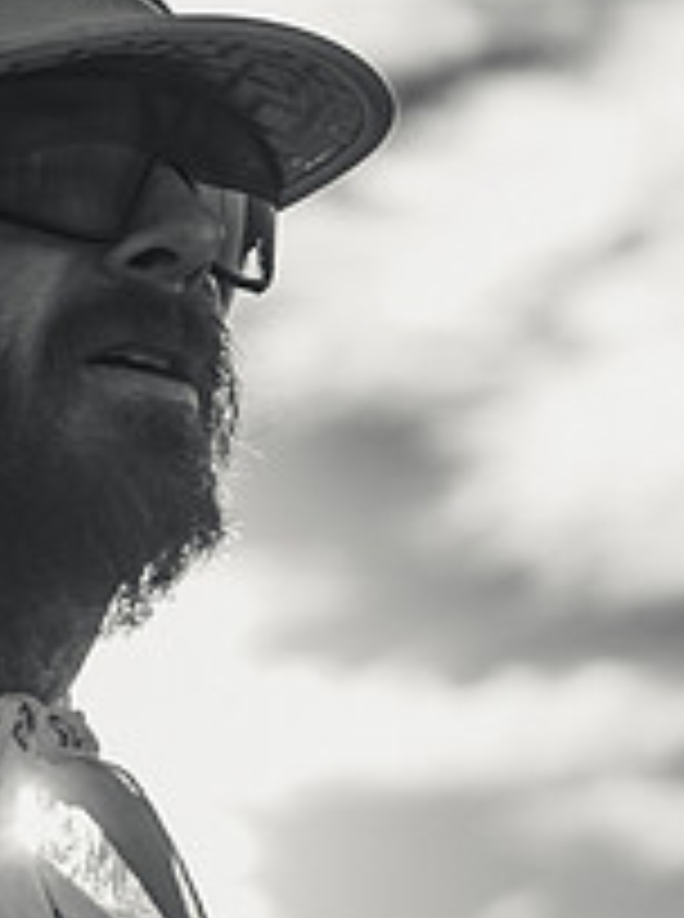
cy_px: 914
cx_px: -488
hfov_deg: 7.1
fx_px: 5397
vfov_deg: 9.7
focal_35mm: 204
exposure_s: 1/640
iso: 160
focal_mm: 64
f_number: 4
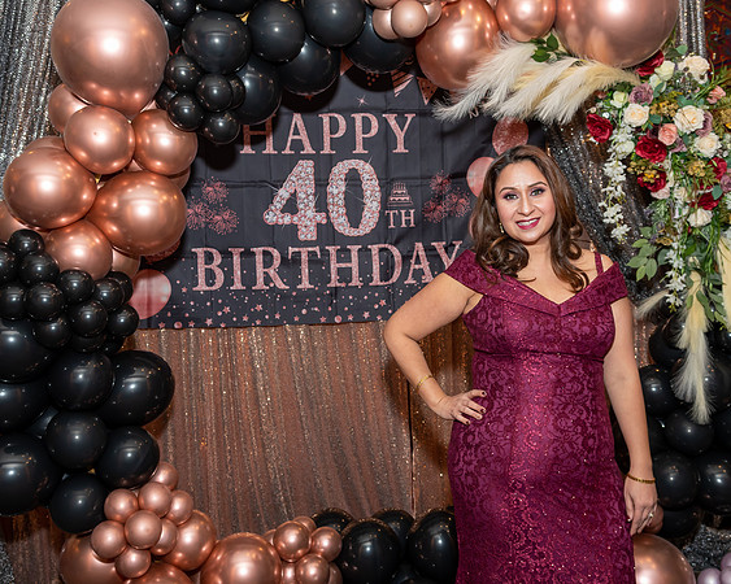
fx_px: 893
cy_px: 282
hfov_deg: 44.5
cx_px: 371
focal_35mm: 41
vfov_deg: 36.2
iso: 400
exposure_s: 1/250
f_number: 5
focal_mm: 23
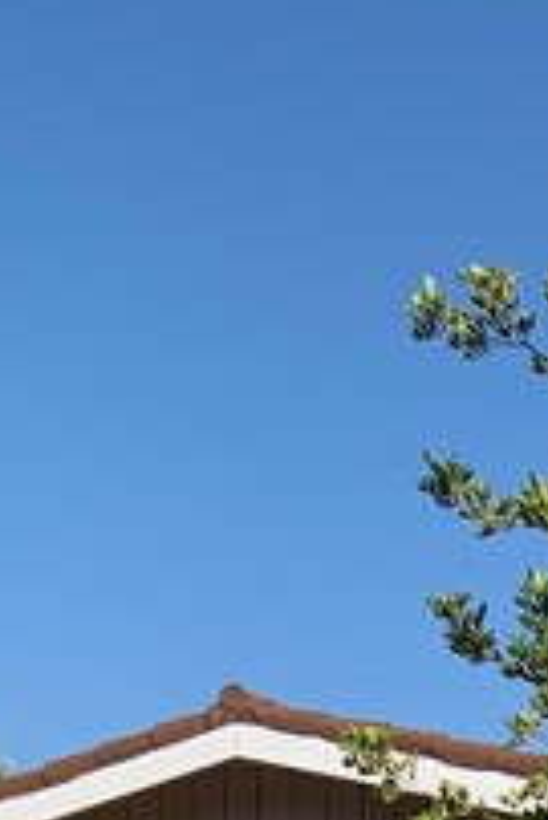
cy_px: 1145
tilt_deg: +4.0
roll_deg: -1.3
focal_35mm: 137
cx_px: 1003
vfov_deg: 14.2
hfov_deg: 9.5
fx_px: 3123
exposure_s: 1/2257
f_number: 1.8
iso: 25
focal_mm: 4.25
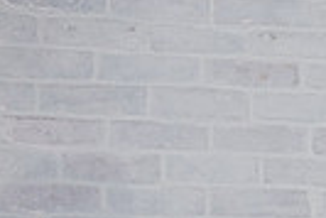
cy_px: 452
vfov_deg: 6.4
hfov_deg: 9.1
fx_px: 1895
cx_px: 708
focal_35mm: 209
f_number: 5.6
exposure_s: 1/200
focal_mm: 48
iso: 2000
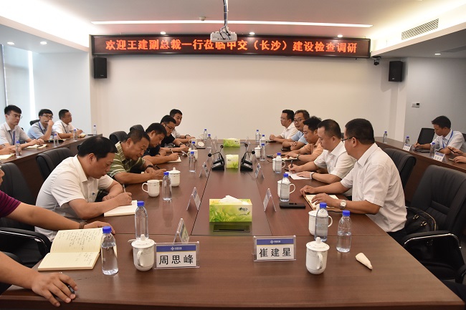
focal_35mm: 27
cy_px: 155
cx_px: 233
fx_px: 349
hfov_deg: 67.4
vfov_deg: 47.9
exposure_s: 1/160
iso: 2000
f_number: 4.5
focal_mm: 18
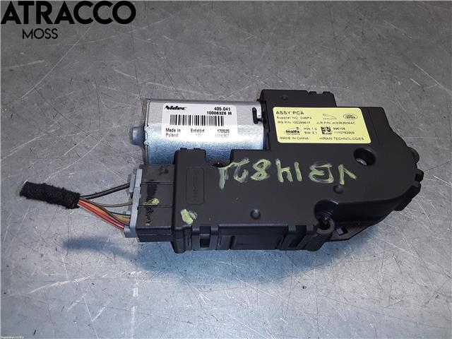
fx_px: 366
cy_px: 170
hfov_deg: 63.4
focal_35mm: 28
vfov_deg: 49.7
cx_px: 226
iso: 40
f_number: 1.9
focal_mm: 2.91
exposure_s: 1/151
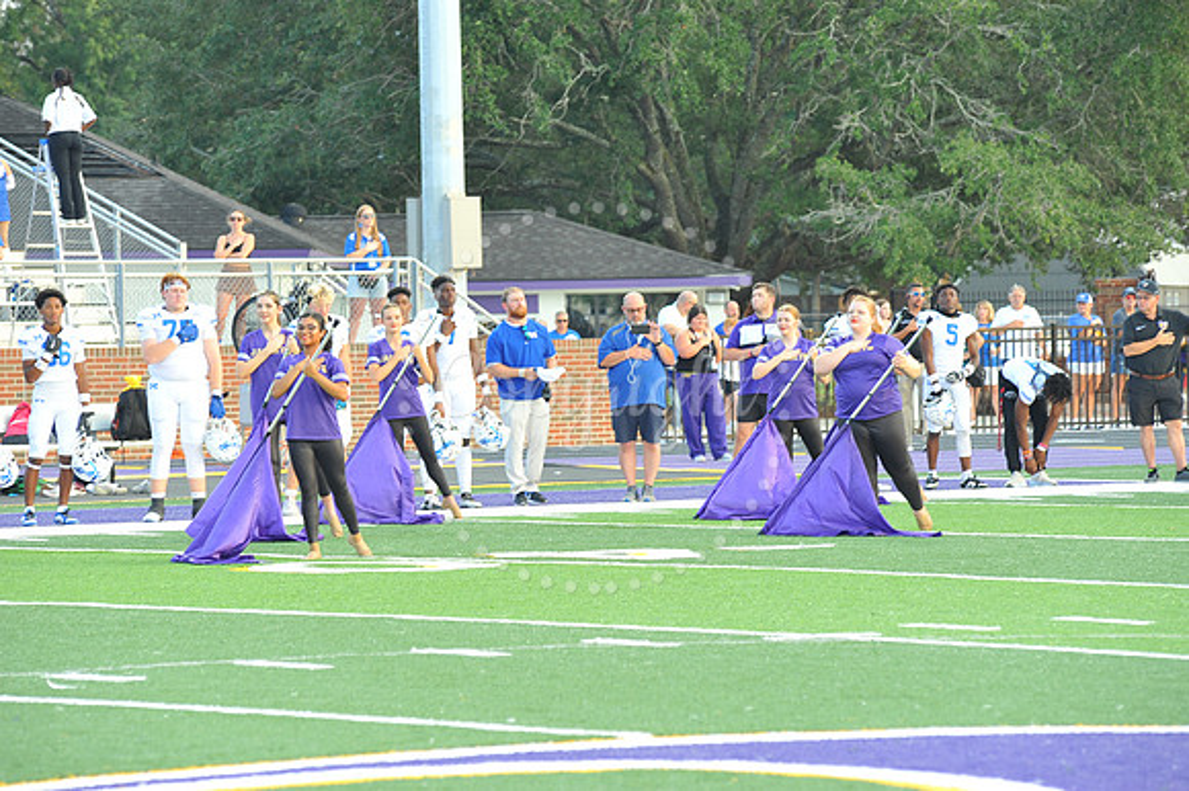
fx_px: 6106
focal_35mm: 185
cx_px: 594
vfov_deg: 7.4
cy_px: 396
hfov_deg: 11.1
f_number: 6.3
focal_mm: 185
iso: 500
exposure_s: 1/100
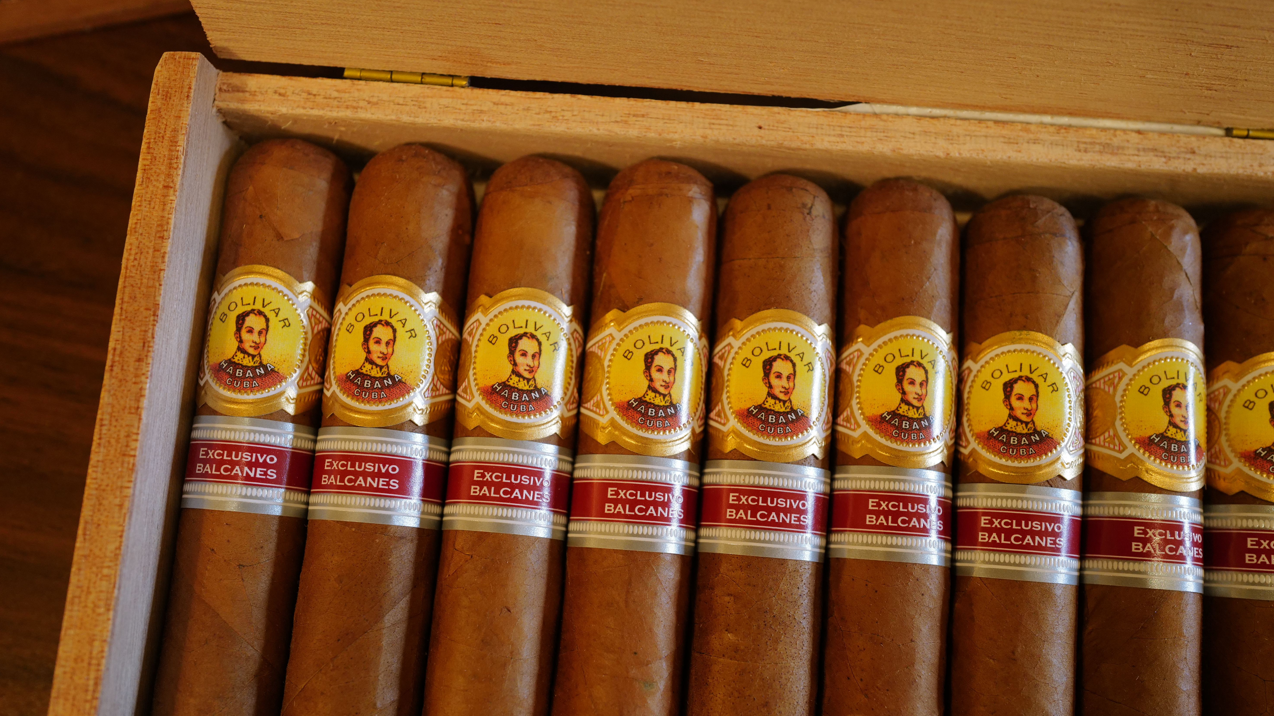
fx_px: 1013
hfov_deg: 64.3
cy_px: 424
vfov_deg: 38.8
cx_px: 640
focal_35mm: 30
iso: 1600
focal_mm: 28
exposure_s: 1/25
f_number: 4
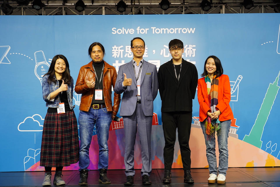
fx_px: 420
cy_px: 94
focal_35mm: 54
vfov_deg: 25.1
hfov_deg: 36.9
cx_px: 140
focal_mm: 54
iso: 500
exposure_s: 1/125
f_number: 4
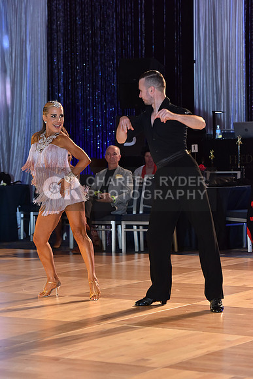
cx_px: 126
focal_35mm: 112
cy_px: 190
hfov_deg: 12.2
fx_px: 1180
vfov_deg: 18.3
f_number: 5
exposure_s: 1/250
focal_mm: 112
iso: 2000
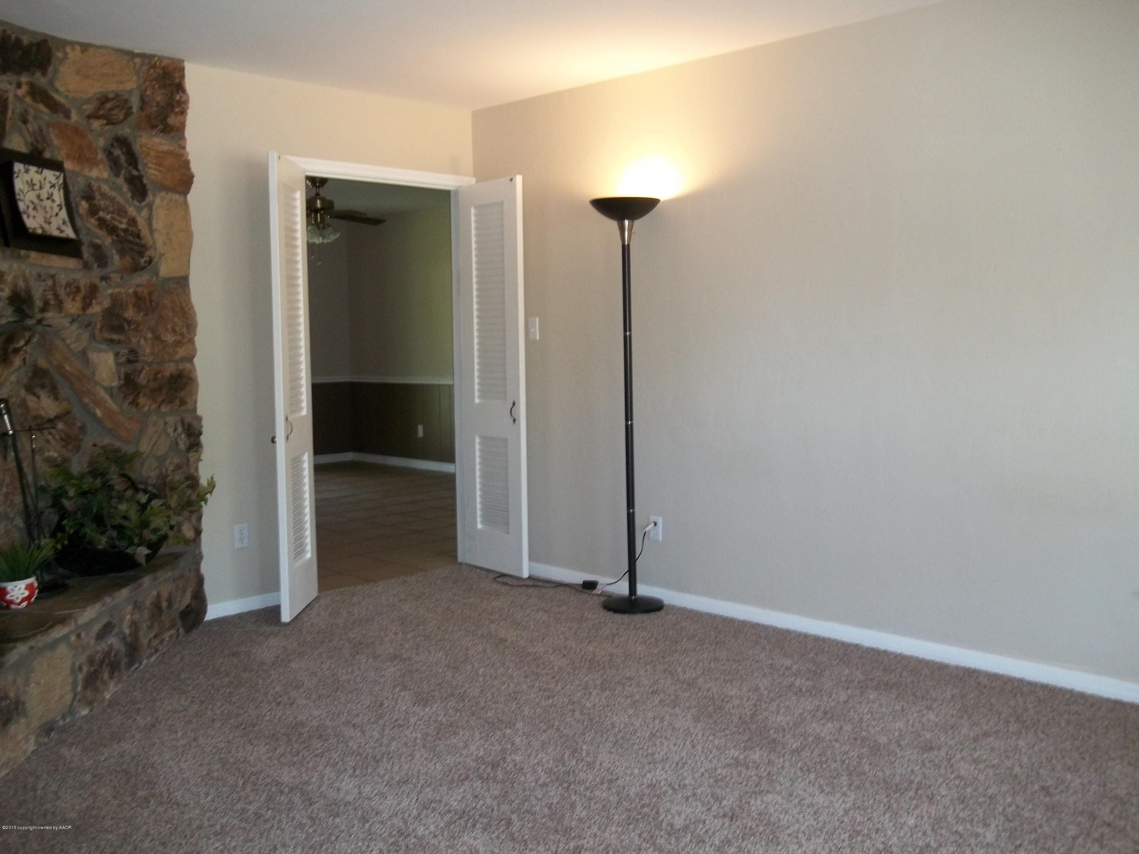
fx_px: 1053
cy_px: 427
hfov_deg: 56.8
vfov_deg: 44.2
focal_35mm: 32
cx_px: 570
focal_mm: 5.7
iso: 160
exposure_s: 1/30
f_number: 2.9
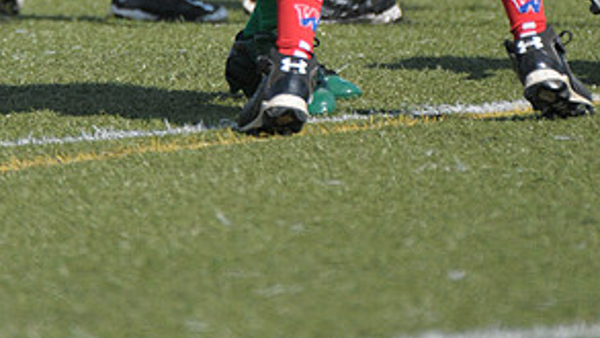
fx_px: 19781
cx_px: 247
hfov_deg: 1.7
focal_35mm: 1243
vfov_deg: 1.0
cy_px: -234
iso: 640
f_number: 4
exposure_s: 1/4000
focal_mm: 400
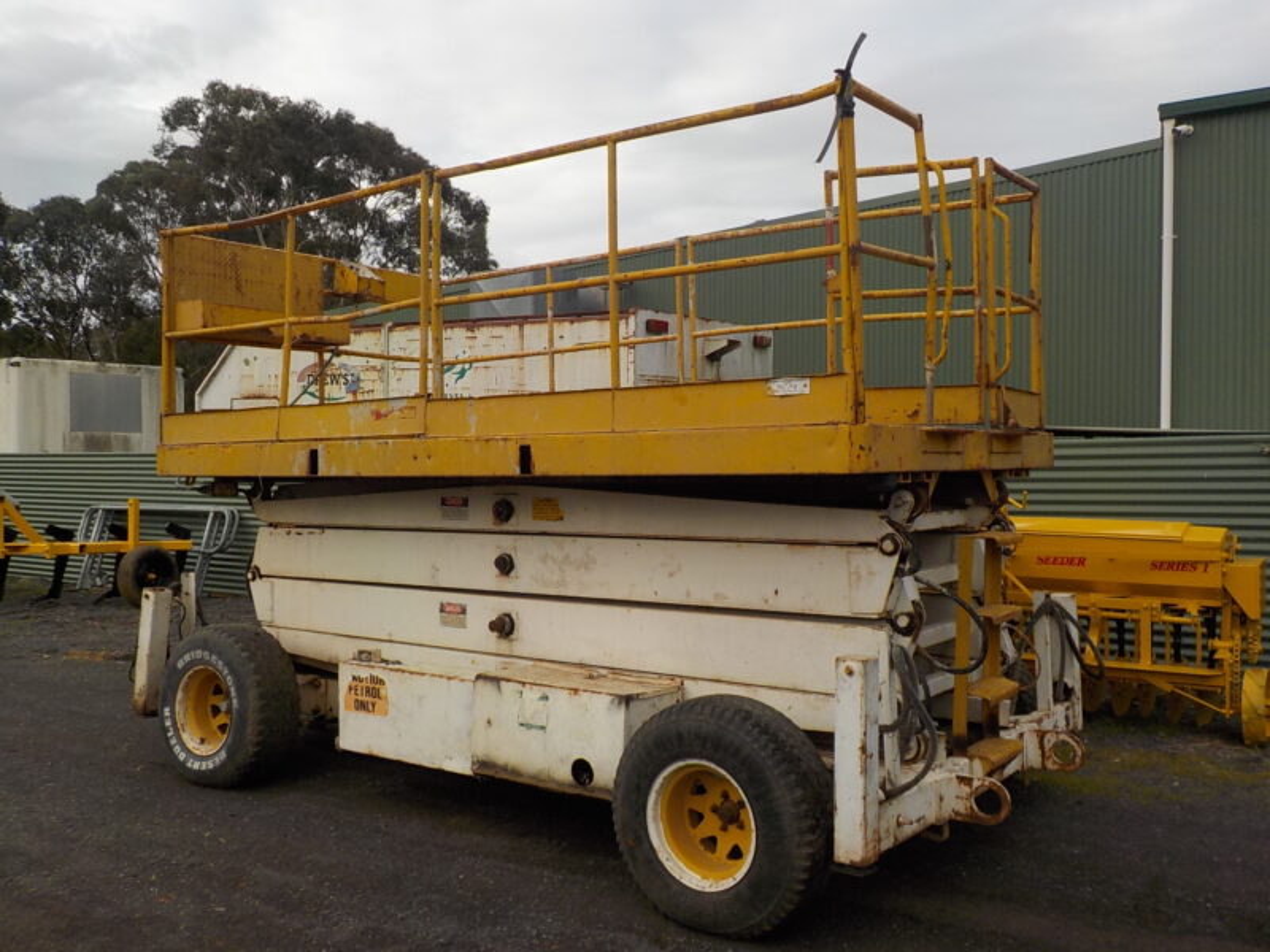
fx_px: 1101
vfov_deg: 46.8
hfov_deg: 60.0
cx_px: 635
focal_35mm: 30
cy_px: 476
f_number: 3.3
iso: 125
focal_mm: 4.1
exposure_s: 1/500
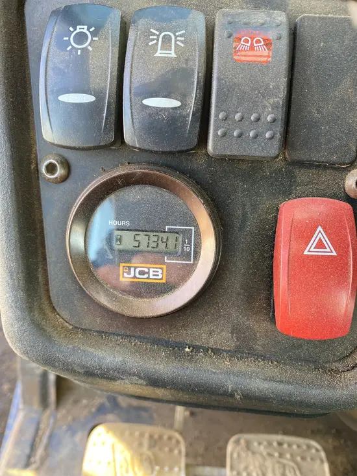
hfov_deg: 53.1
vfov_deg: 67.3
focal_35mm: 26
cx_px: 178
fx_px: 357
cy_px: 238
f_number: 1.8
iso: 125
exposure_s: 1/121
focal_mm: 4.25
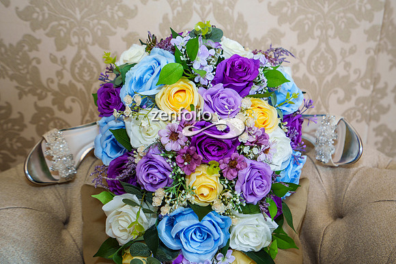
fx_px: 431
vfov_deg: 34.0
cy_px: 119
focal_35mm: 39
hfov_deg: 49.3
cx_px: 210
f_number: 4
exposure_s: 1/60
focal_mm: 35
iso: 800
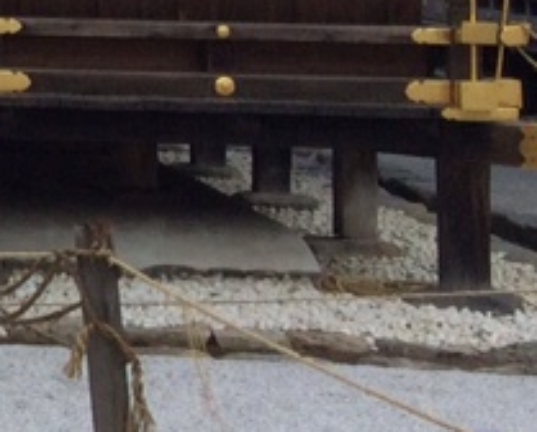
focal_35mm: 173
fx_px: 2755
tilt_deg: +2.3
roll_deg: -1.4
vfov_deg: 8.7
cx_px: -1061
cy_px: -278
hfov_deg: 9.1
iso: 32
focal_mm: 4.15
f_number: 2.2
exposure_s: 1/789
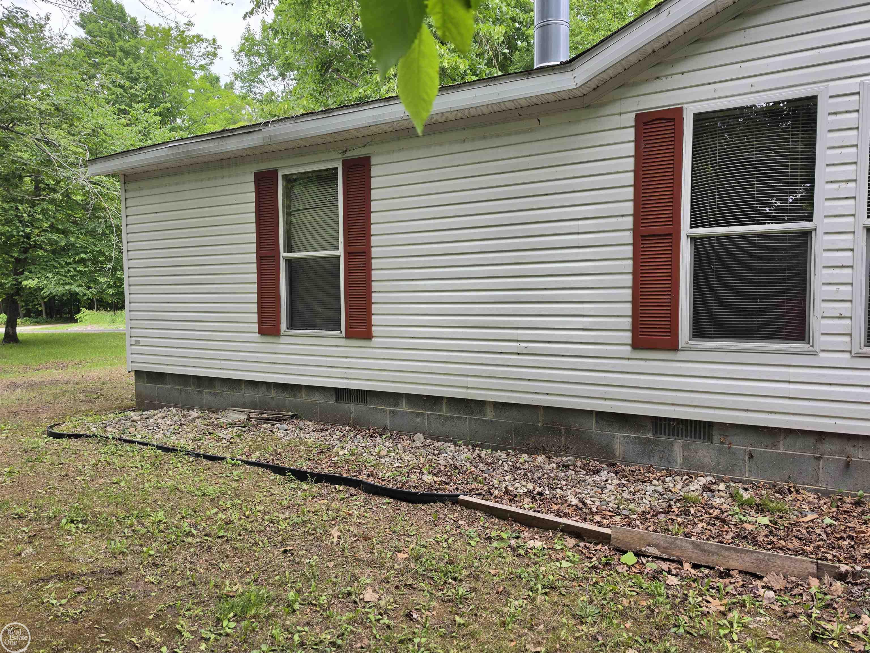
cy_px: 326
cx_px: 435
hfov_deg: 73.9
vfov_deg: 58.9
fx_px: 578
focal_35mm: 23
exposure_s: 1/359
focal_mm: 6.5
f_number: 1.4
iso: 20
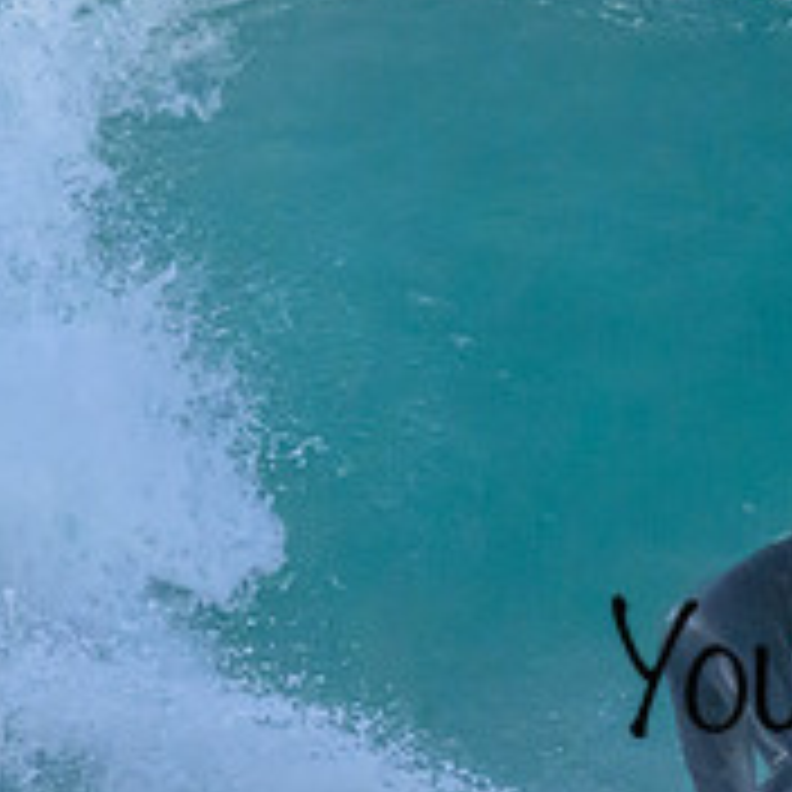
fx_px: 71625
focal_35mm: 2767
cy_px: 663
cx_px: 1185
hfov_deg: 0.6
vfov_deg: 0.6
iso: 9000
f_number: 6.3
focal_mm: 800
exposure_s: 1/1250
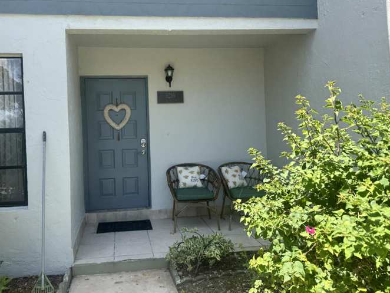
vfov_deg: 48.2
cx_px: 160
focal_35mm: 29
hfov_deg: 61.2
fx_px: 327
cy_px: 141
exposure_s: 1/1311
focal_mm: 6.76
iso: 80
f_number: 1.78
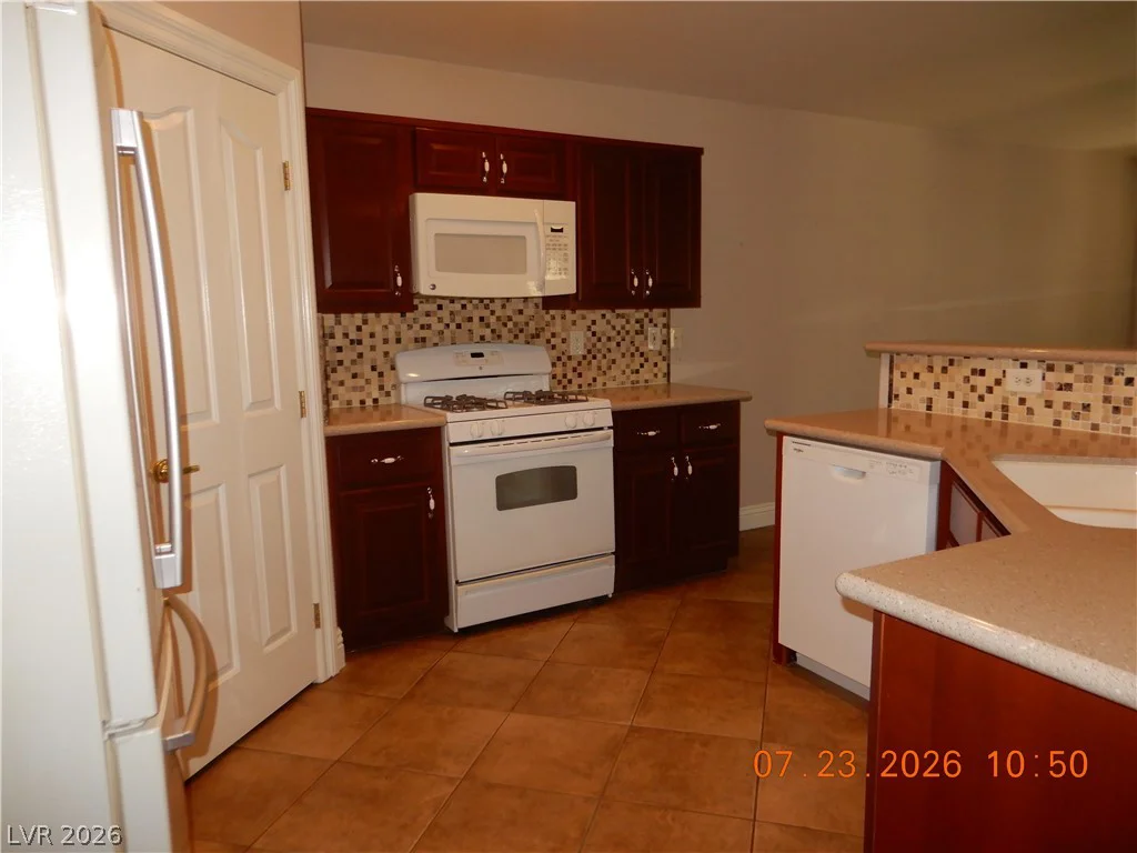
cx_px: 568
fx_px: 788
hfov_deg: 71.6
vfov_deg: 56.8
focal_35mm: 24
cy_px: 426
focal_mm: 4.3
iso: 200
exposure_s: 1/30
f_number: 3.4
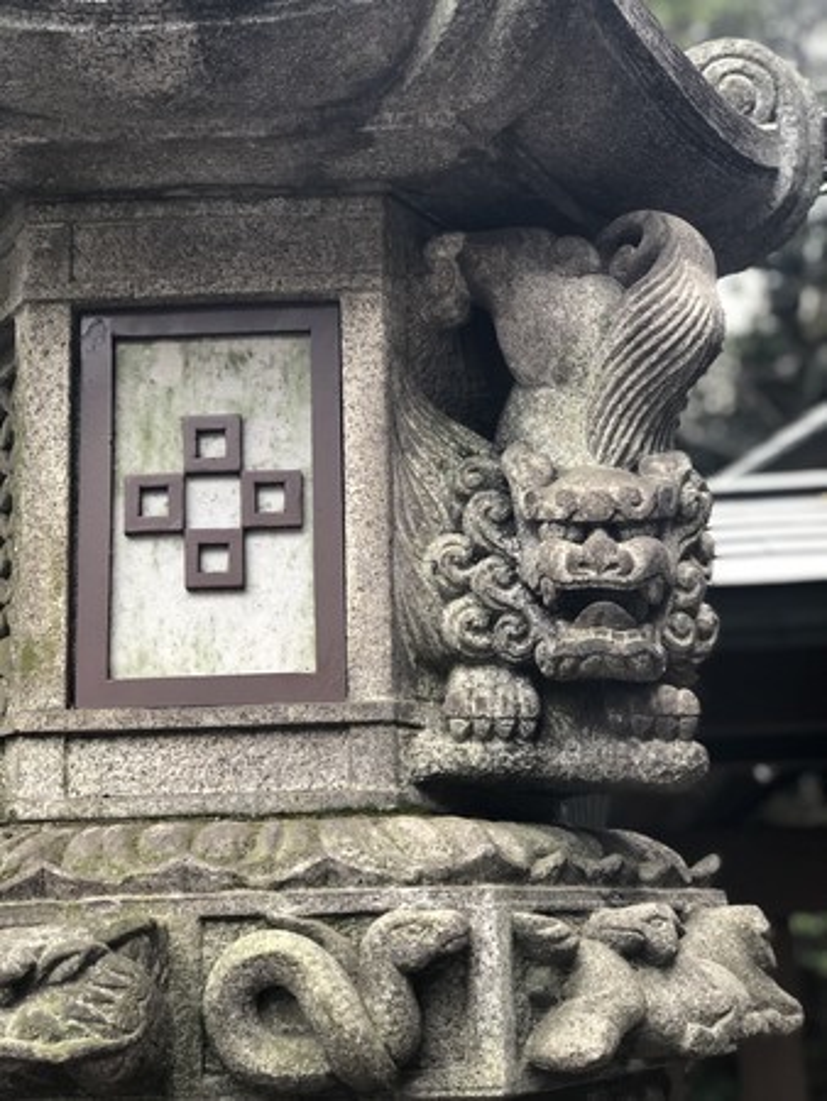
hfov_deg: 25.7
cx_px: 414
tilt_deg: +11.3
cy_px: 550
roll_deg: +1.4
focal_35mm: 57
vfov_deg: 33.8
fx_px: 1814
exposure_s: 1/30
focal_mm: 6.6
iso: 32
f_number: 2.8
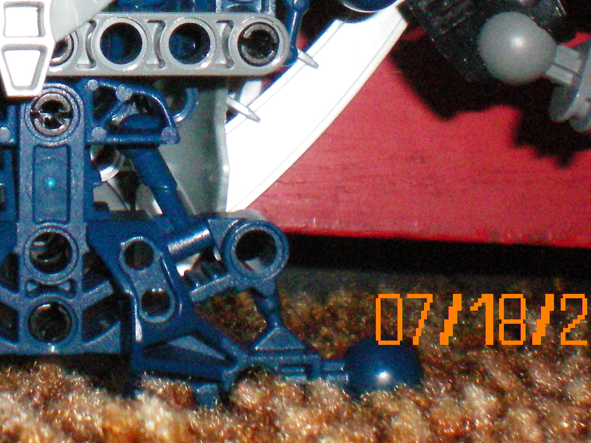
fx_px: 1724
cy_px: -133
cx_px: 45
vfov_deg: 14.1
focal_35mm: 101
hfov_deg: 19.1
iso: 400
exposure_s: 1/60
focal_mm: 6.3
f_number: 4.6
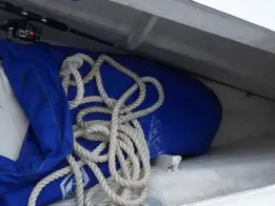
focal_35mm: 46
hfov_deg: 41.0
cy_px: 81
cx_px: 106
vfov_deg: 31.4
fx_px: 366
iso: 80
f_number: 7.5
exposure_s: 1/350
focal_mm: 4.2
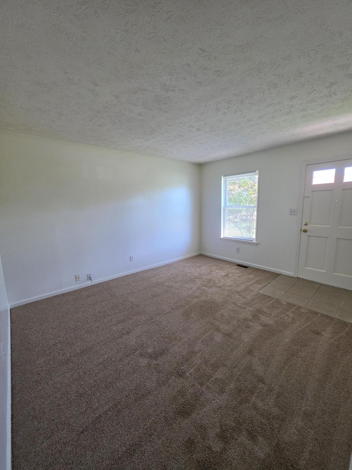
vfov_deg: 106.2
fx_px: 176
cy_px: 235
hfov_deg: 89.9
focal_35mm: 13
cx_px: 176
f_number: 1.9
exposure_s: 1/120
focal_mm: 2.2
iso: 250
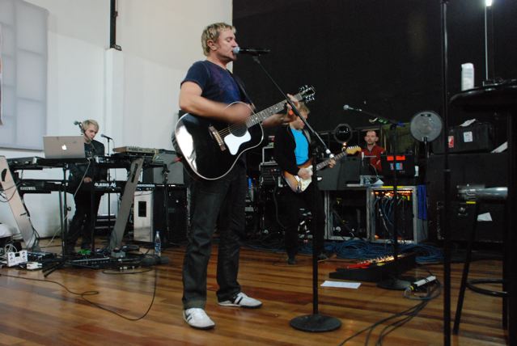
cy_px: 173
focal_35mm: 33
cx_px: 258
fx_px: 475
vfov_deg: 40.1
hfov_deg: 57.2
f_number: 3.8
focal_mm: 22
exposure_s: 1/10
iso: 1600
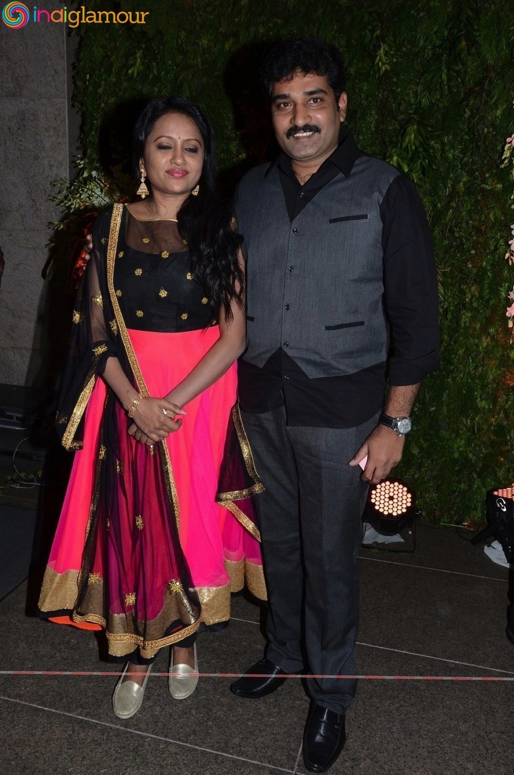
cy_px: 388
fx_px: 677
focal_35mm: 32
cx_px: 257
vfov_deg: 59.6
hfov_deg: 41.6
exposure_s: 1/125
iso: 500
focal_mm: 21
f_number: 9
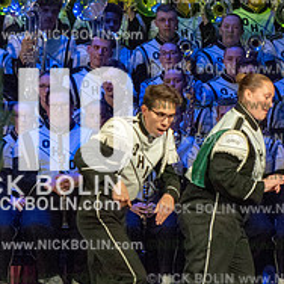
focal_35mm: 551
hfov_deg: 3.2
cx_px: 26
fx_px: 5114
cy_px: 139
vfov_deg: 3.2
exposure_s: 1/400
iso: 8000
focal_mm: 210
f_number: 5.6
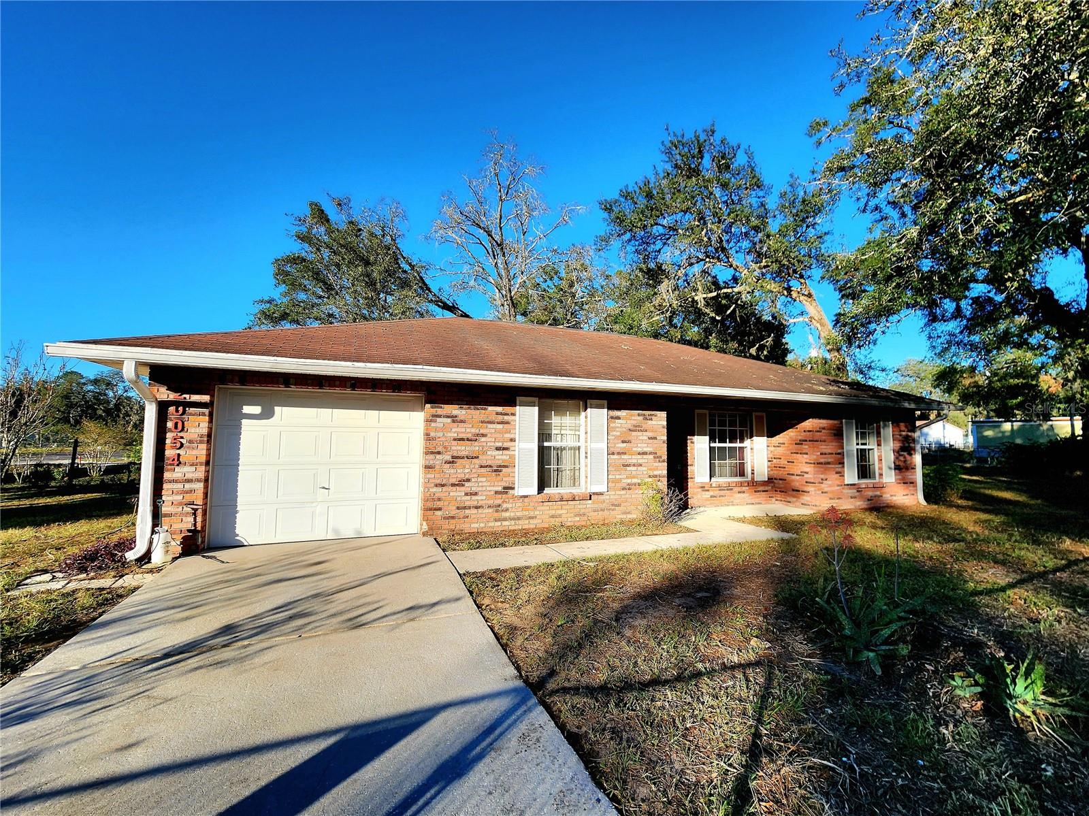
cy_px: 408
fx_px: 409
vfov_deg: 89.9
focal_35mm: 13
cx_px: 544
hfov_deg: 106.2
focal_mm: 2.2
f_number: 2.2
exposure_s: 1/1667
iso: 50
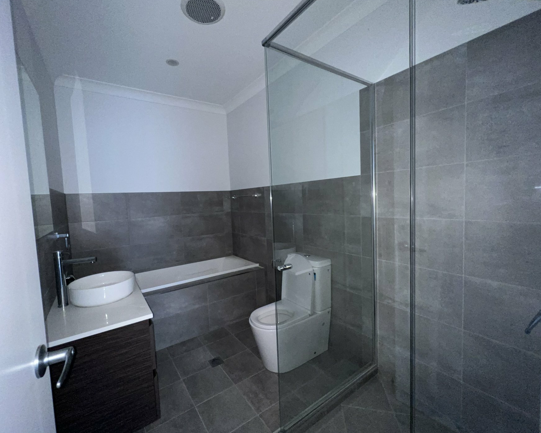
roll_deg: +2.0
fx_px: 224
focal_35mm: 14
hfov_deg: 100.6
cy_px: 215
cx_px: 258
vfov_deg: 88.0
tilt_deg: -4.3
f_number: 1.8
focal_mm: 1.57
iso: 200
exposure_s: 1/45
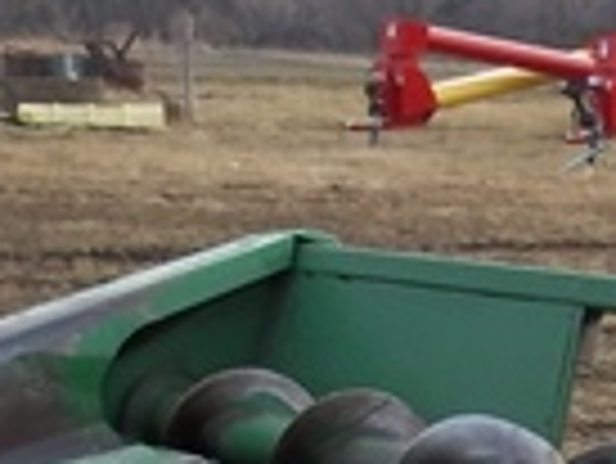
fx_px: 2547
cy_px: 626
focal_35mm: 143
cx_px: 620
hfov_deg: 13.6
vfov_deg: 10.2
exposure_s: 1/400
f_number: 3.1
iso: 80
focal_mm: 6.5
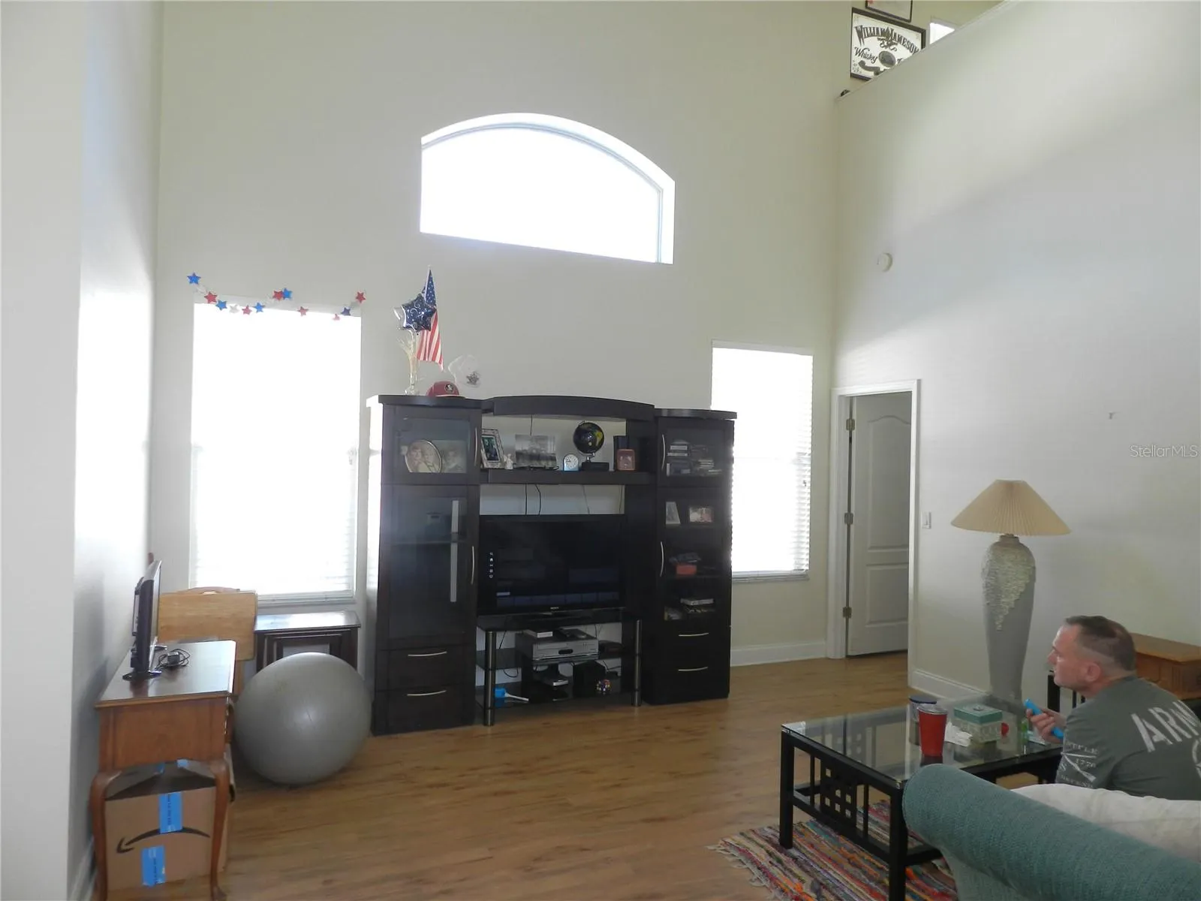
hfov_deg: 73.9
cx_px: 600
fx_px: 798
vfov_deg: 58.9
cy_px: 450
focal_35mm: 23
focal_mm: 4
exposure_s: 1/50
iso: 160
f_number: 3.4
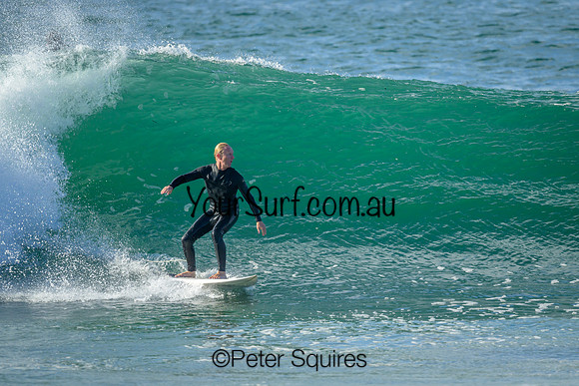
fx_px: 14733
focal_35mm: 916
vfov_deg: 1.5
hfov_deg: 2.3
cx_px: 331
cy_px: 165
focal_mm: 800
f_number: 6.3
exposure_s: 1/2000
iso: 250
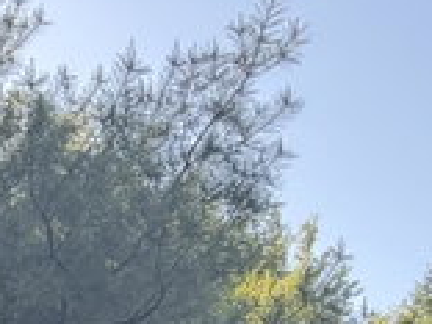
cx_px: -161
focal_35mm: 92
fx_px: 1148
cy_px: 712
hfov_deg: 19.3
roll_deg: +0.5
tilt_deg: +1.0
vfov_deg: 13.1
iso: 64
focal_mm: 2.22
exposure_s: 1/161
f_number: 2.2
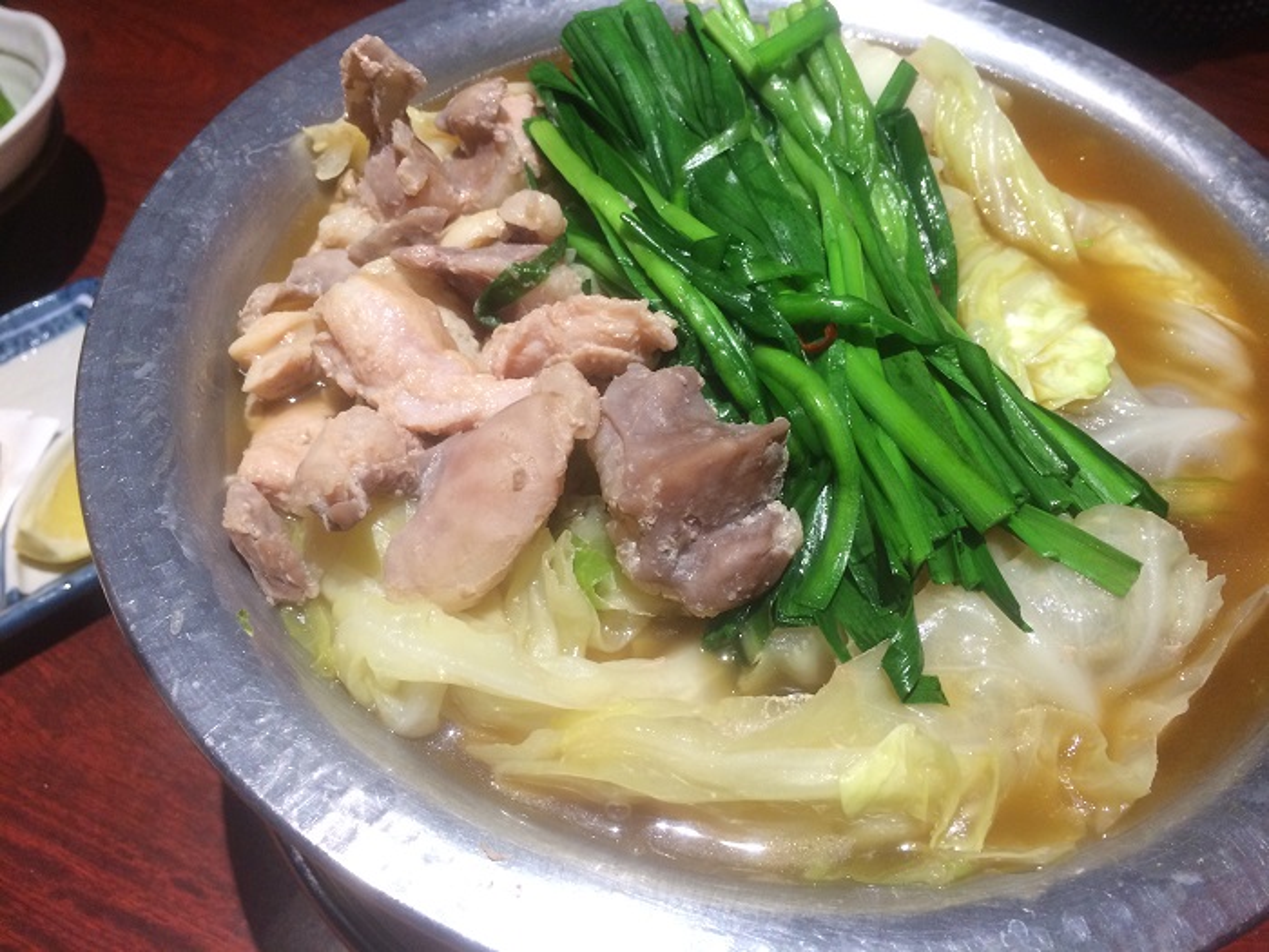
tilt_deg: -54.2
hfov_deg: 61.7
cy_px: 476
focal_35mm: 29
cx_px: 634
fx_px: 1063
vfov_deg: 48.2
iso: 100
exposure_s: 1/30
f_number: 2.2
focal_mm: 4.15
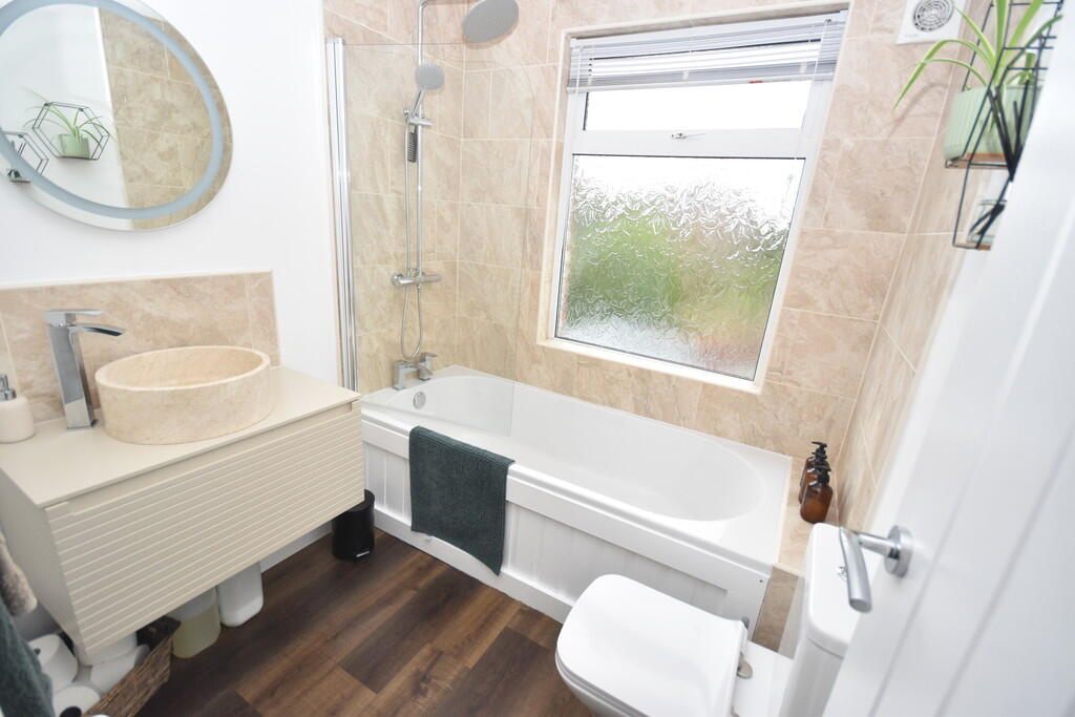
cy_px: 358
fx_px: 448
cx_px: 538
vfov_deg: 77.3
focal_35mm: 15
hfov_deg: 100.4
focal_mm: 10
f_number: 5
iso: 250
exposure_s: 1/200
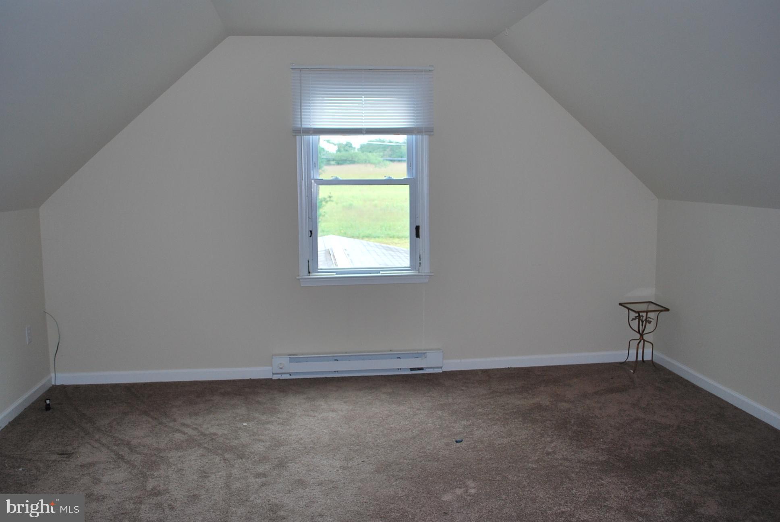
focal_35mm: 30
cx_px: 390
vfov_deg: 43.7
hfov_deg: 61.9
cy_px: 261
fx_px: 651
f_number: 3.8
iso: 200
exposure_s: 1/60
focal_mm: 20
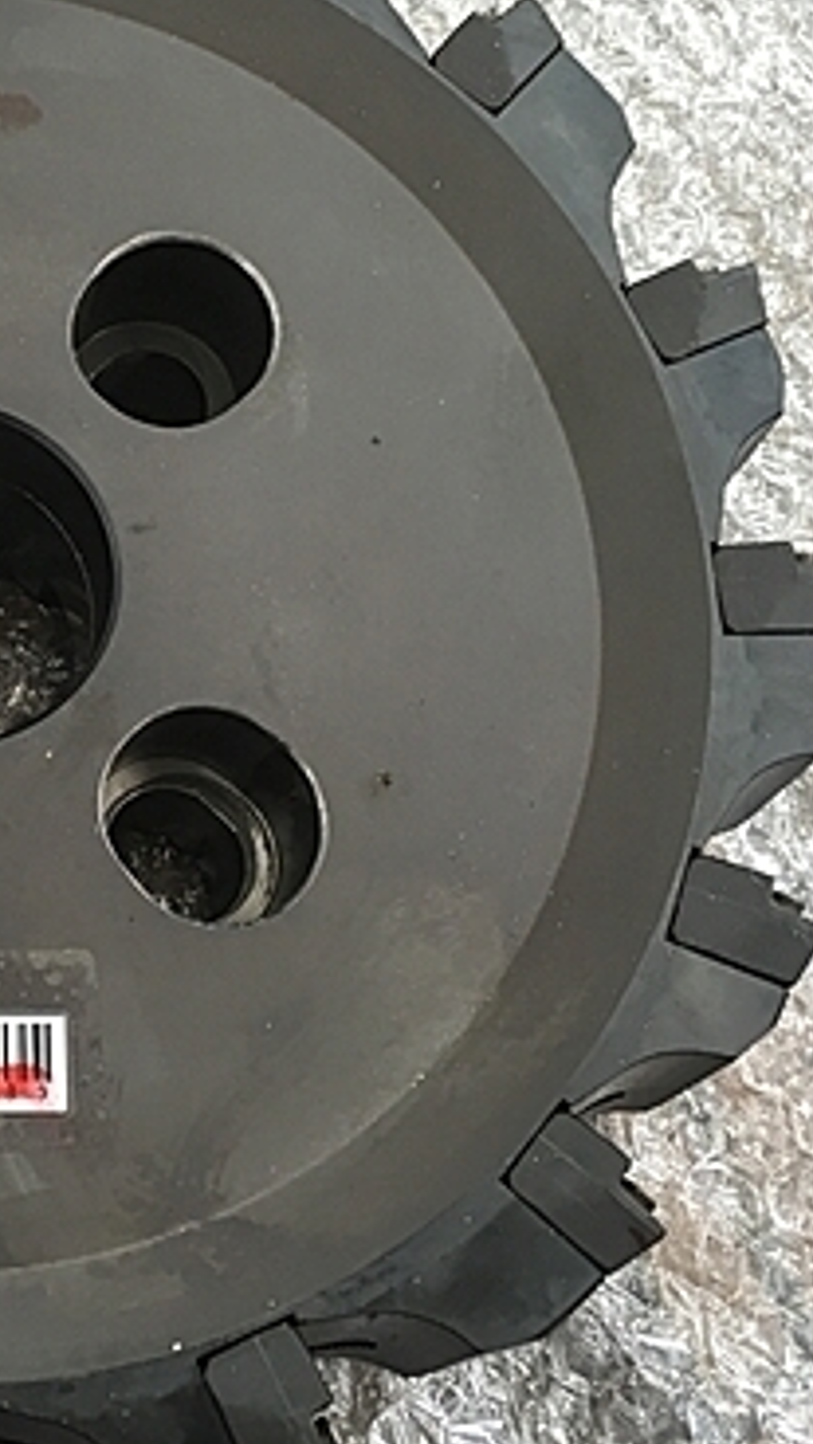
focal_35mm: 55
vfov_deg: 37.8
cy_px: 640
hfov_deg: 20.9
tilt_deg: -72.4
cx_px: -51
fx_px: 2108
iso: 50
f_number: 2.2
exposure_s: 1/30
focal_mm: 4.15
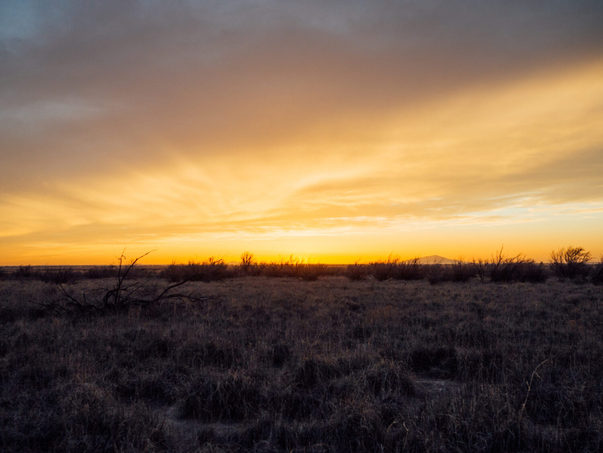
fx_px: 697
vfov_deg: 36.0
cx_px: 302
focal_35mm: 40
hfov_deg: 46.8
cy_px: 226
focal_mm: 20
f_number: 3.2
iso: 200
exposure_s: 1/800
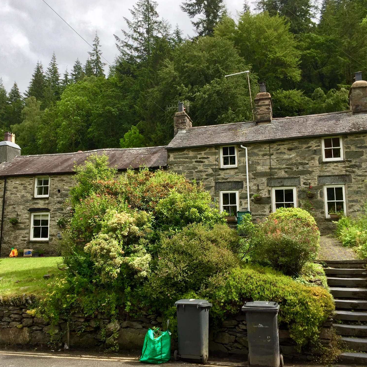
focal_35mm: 35
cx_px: 150
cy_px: 182
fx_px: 420
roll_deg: -0.3
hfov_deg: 47.0
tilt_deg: +8.7
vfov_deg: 47.2
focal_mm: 4.15
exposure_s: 1/628
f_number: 2.2
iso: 32
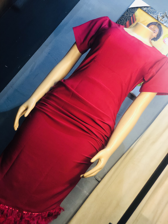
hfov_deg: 28.0
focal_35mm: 52
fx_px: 336
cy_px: 112
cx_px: 84
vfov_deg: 36.8
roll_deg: -38.4
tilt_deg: +11.5
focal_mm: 6
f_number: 2.4
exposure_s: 1/9
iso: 160
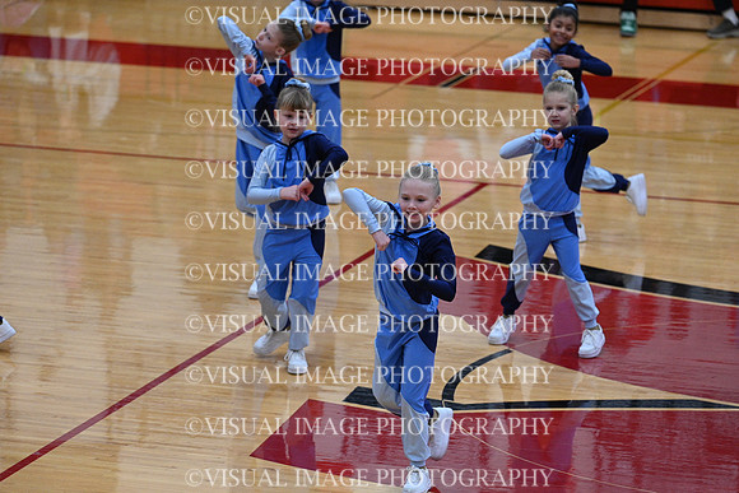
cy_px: 246
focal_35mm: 200
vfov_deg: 6.9
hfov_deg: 10.3
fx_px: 4106
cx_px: 370
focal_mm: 200
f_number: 4
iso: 4000
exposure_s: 1/400
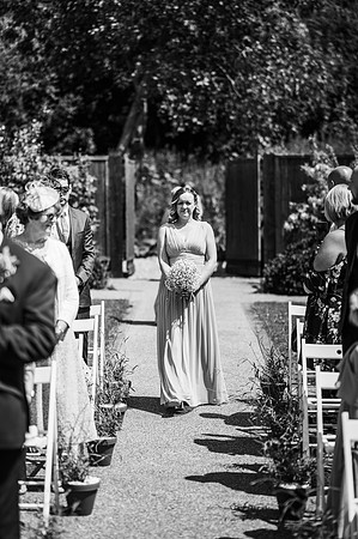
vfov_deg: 23.9
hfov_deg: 16.0
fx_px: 1271
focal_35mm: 85
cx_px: 179
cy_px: 270
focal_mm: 85
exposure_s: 1/5000
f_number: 2
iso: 100
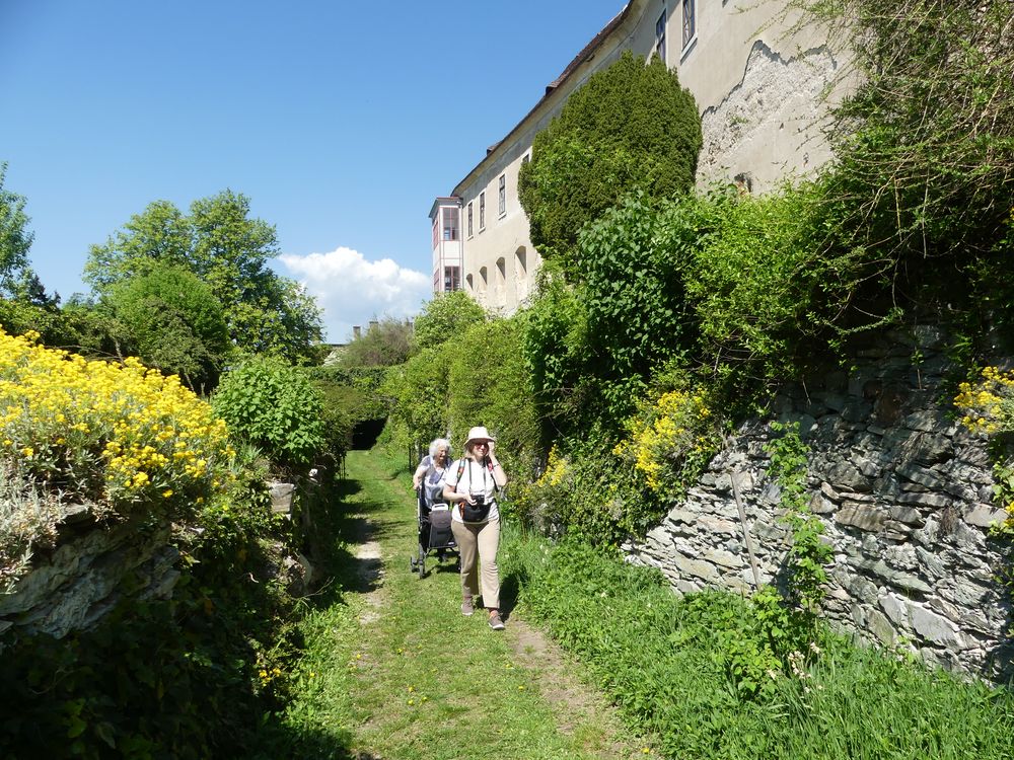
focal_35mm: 25
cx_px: 507
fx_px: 732
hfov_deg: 69.4
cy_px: 380
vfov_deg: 54.9
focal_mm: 4.5
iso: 100
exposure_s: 1/640
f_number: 4
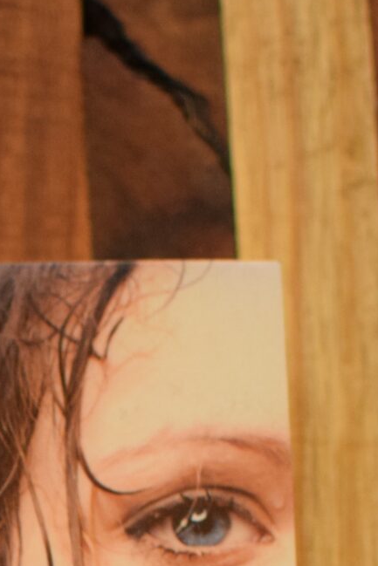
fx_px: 3258
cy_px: 1022
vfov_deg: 9.5
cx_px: -199
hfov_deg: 6.5
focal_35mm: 207
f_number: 1.8
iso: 1250
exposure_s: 1/60
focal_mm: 35
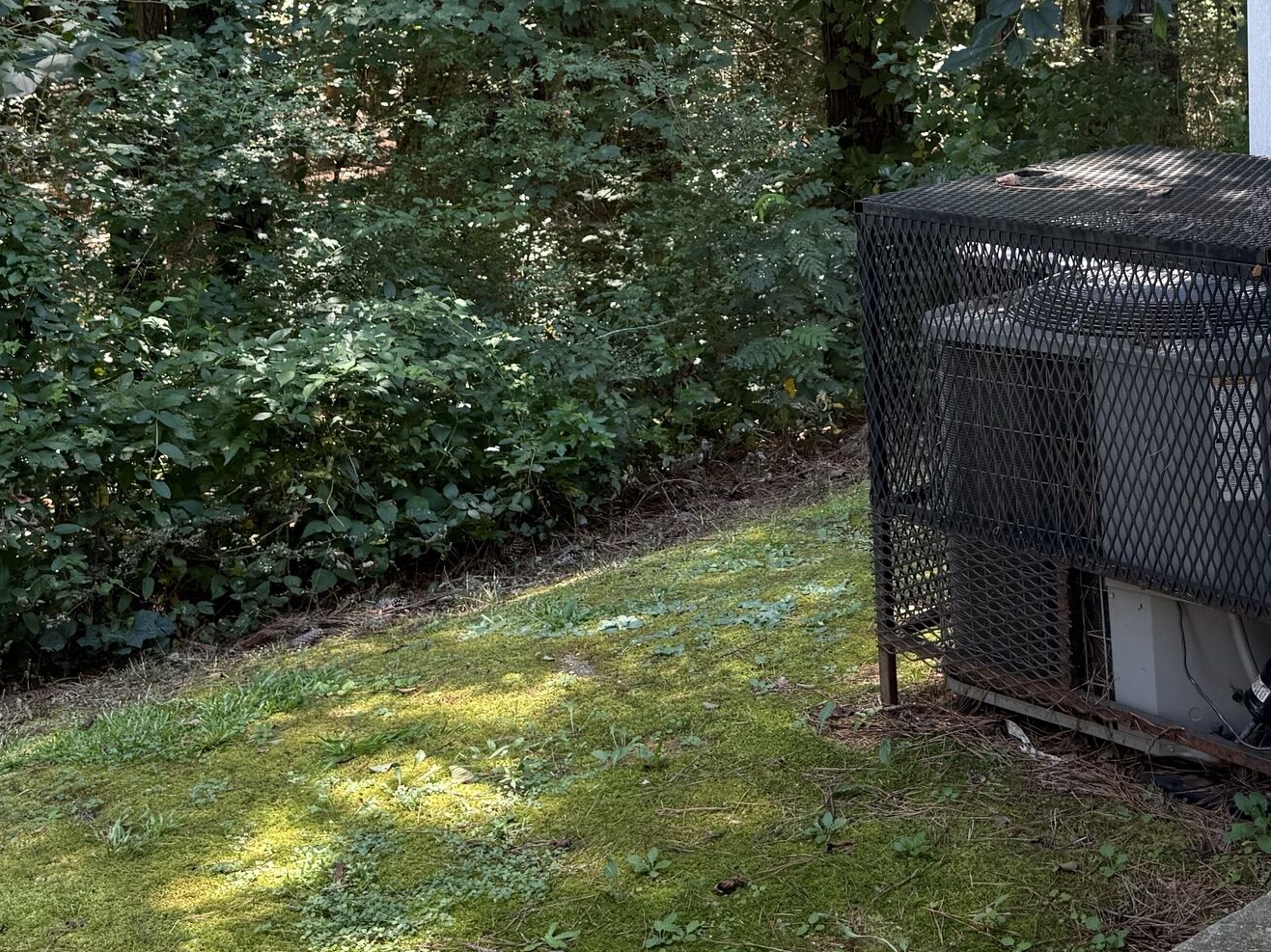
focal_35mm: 56
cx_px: 790
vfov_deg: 25.2
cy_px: 73
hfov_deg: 34.2
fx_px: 2056
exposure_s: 1/121
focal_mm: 6.76
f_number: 1.78
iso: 64
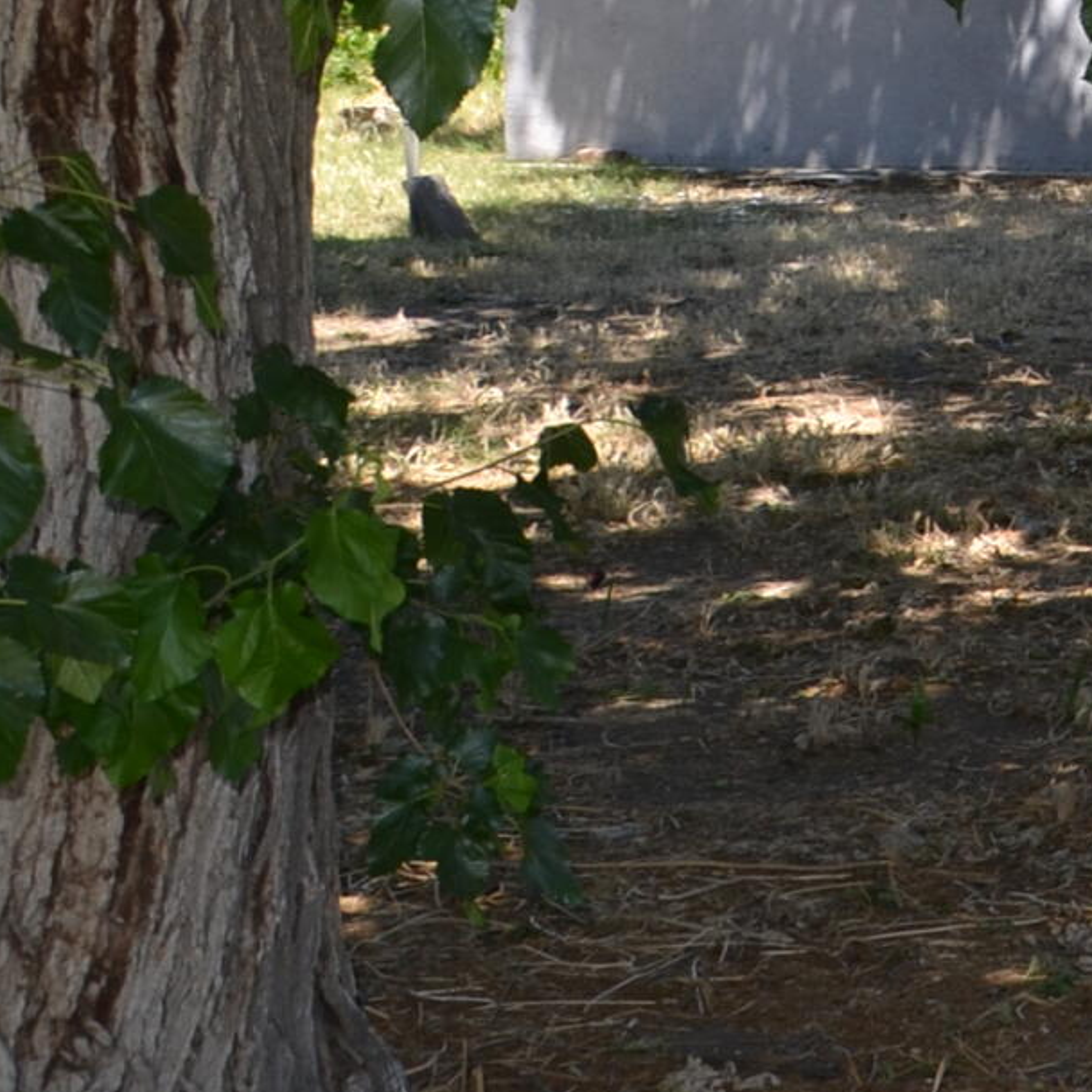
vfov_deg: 15.0
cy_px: -157
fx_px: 4033
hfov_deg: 12.2
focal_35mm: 113
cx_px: 2631
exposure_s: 1/250
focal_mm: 18
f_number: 6.3
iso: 100
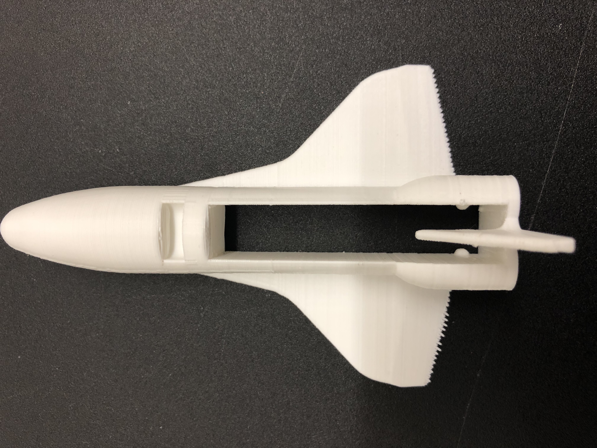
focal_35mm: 28
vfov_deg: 49.7
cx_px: 298
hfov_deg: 63.4
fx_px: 483
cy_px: 224
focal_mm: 4
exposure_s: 1/15
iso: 40
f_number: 1.8
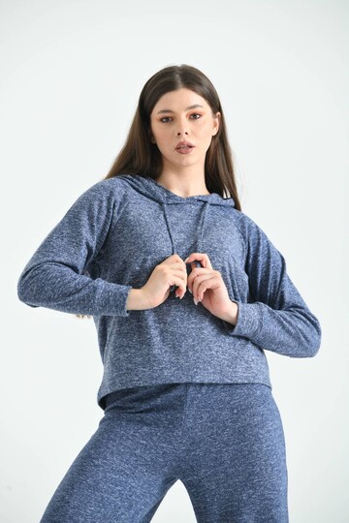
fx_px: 2472
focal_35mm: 170
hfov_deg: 8.1
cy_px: 262
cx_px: 174
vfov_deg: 12.1
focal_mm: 170
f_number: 5.6
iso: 100
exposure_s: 1/125
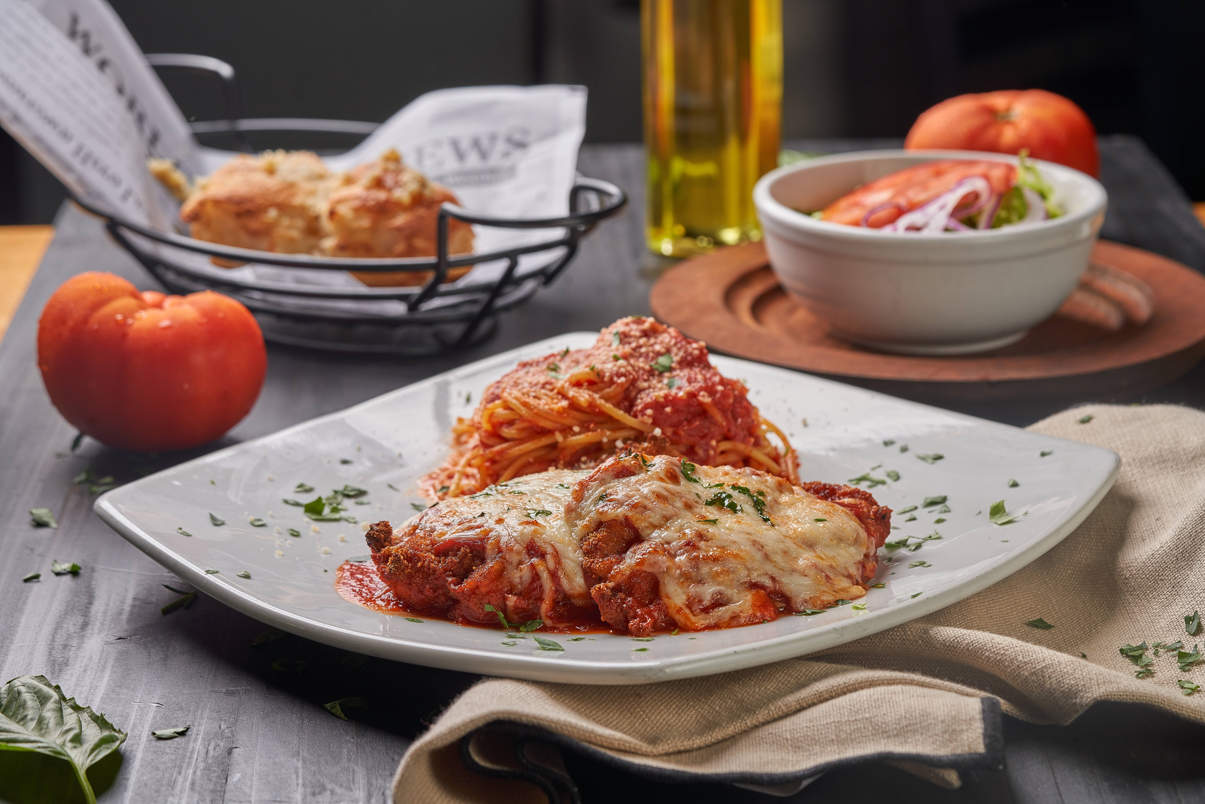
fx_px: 3012
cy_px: 402
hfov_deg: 22.6
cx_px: 602
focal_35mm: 90
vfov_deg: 15.2
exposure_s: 1/250
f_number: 8
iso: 100
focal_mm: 90
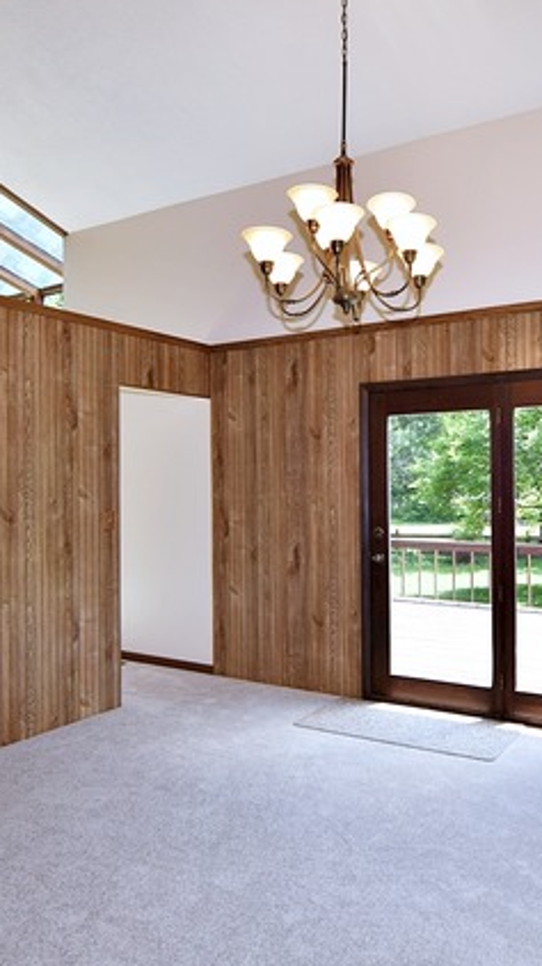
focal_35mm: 27
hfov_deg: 41.8
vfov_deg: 69.1
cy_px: 482
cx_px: 357
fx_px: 701
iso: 160
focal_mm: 11.5
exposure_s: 1/125
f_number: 5.6
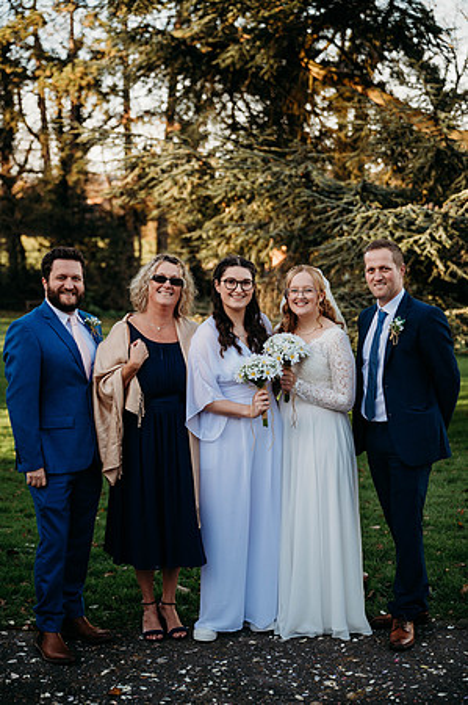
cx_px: 234
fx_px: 1114
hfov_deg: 23.7
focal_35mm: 57
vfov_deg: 35.1
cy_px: 352
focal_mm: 57
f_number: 2.8
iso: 100
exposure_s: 1/500
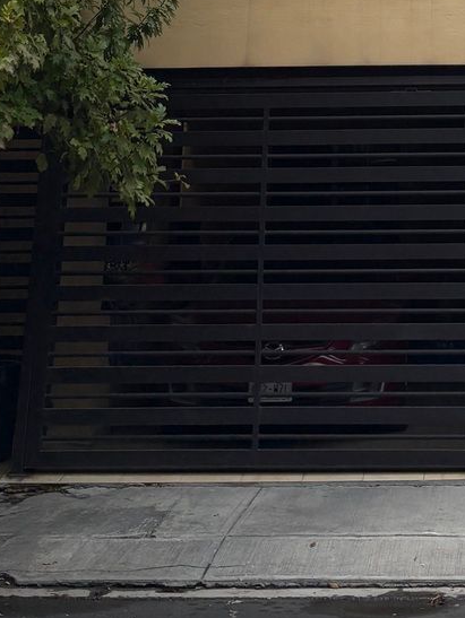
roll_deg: +0.5
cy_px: -279
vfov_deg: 21.8
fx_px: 1360
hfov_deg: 19.0
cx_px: 427
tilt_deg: +20.9
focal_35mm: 76
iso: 50
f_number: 1.6
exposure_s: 1/5814
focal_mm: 5.96
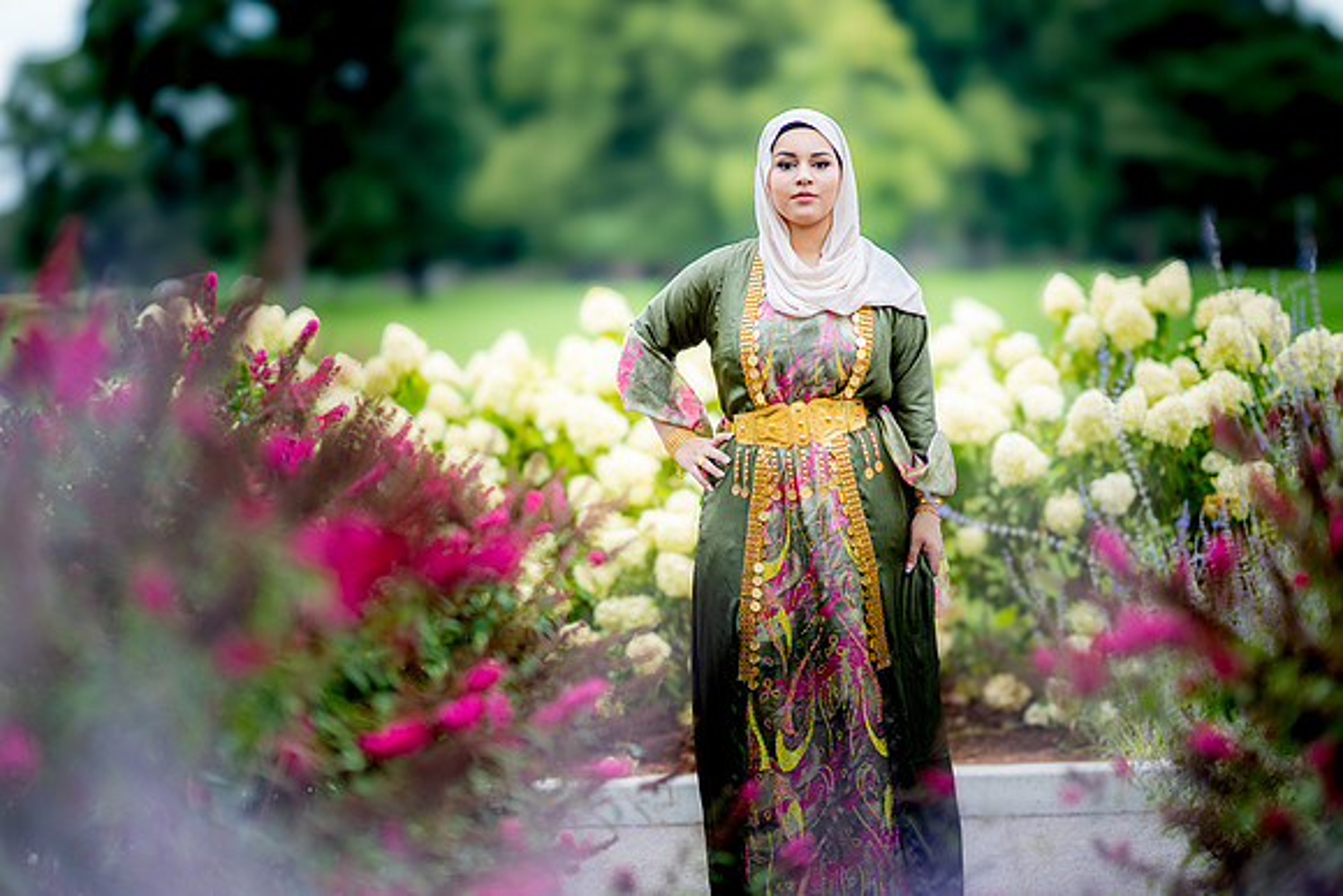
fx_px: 3172
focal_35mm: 85
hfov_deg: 23.9
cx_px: 672
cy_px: 448
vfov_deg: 16.1
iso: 100
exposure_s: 1/1250
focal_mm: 85
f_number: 1.4
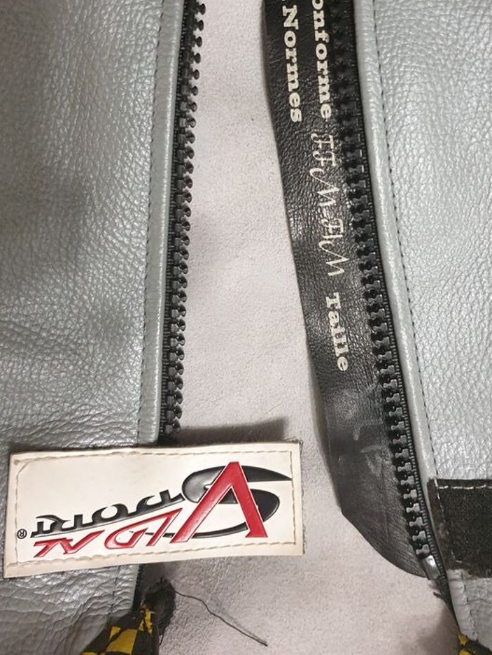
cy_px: 214
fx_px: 701
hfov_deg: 38.5
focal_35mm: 37
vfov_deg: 49.2
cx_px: 290
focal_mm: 4.3
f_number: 1.5
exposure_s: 1/33
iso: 250
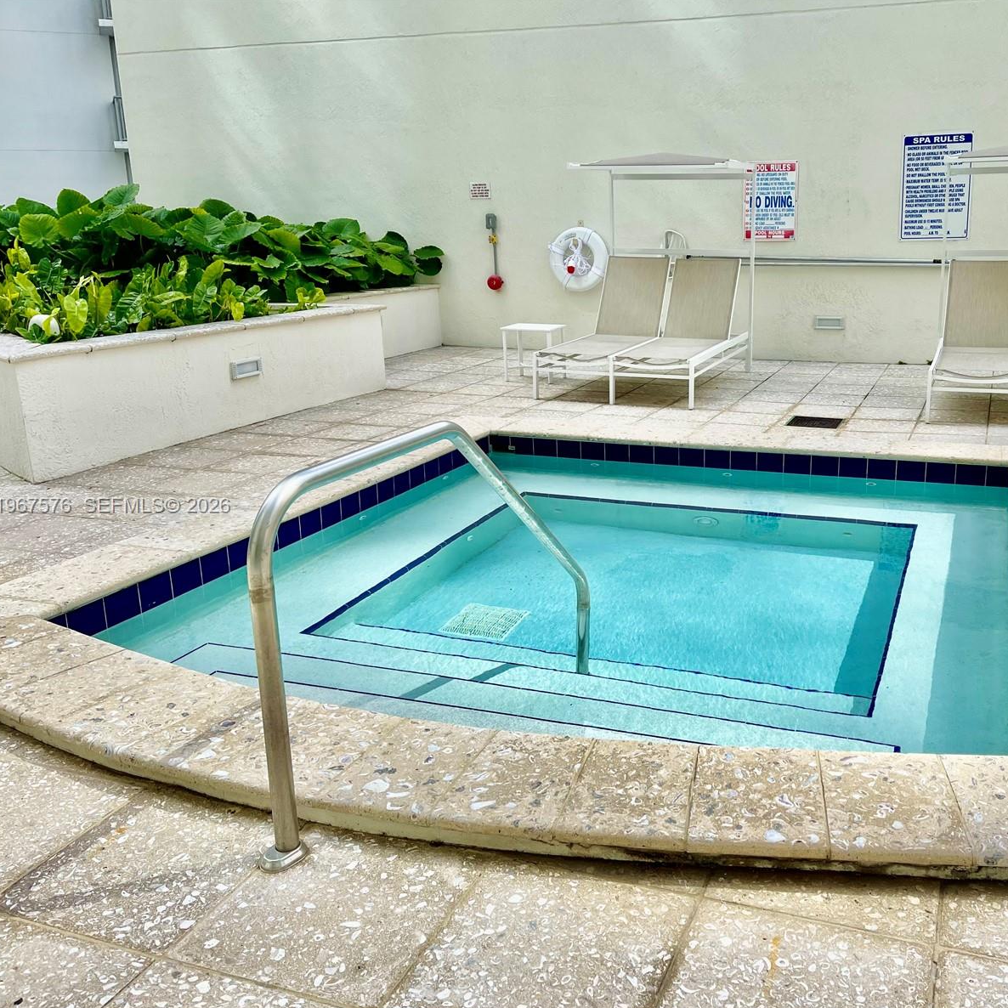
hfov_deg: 51.8
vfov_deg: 52.5
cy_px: 507
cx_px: 645
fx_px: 1021
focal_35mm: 31
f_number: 1.6
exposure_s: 1/1912
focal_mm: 5.1
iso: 32
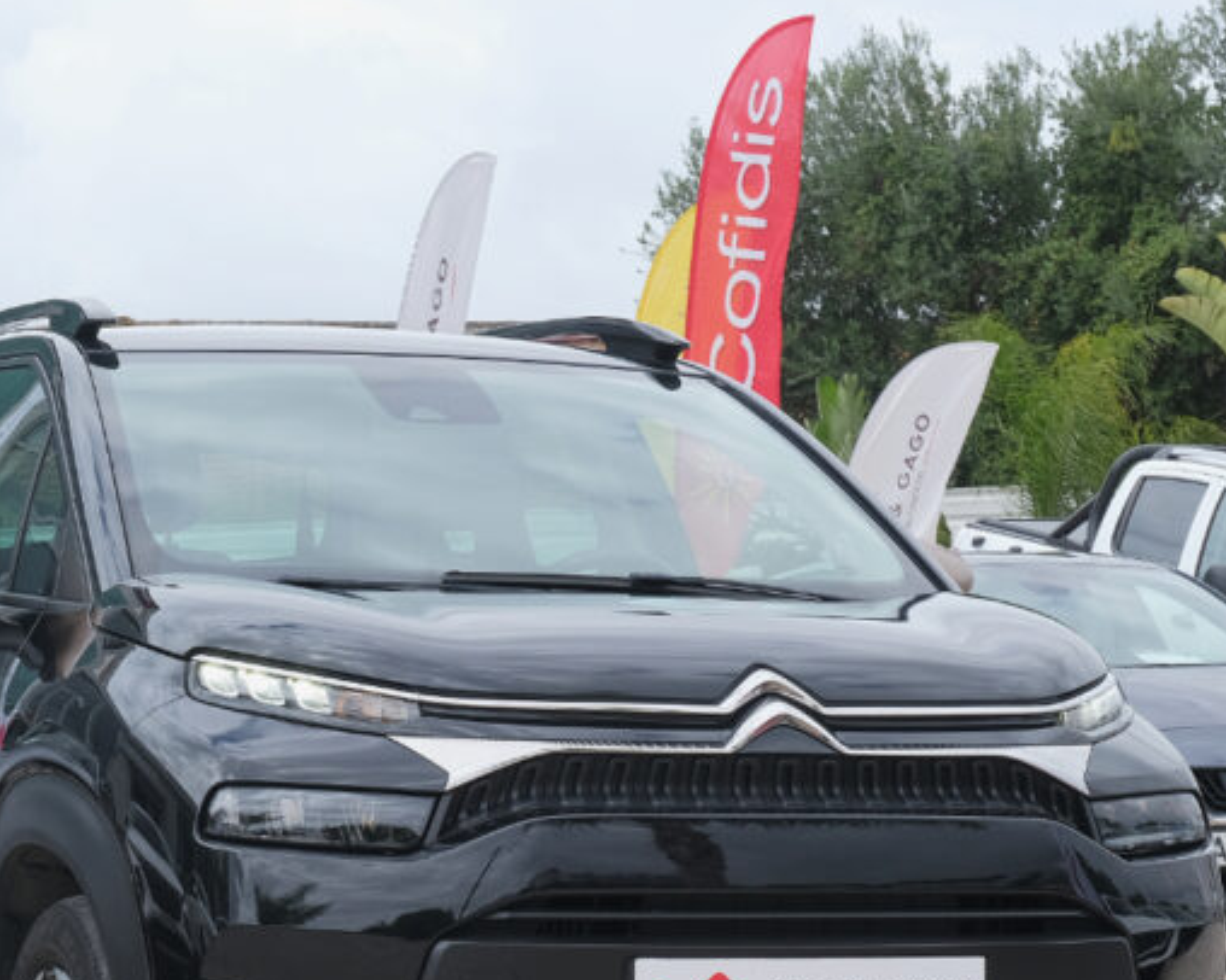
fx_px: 4461
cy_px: 757
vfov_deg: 12.5
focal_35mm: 123
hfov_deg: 15.6
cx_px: 478
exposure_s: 1/160
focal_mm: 43.2
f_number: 9
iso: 160
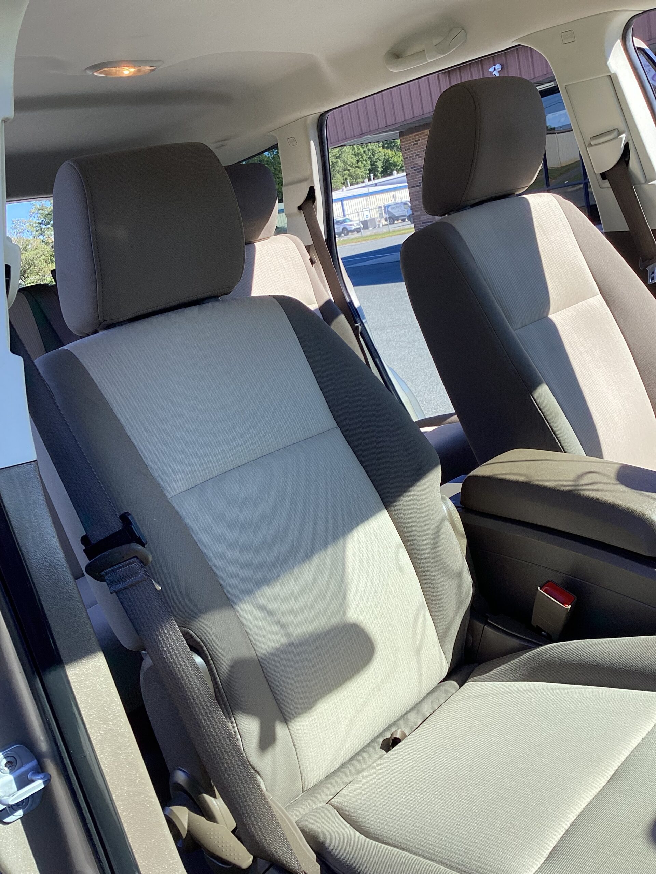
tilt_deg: -15.5
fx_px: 783
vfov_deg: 58.4
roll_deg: +12.4
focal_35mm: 31
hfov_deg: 45.4
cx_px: 328
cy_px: 437
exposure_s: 1/394
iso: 25
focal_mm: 3.3
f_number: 2.4
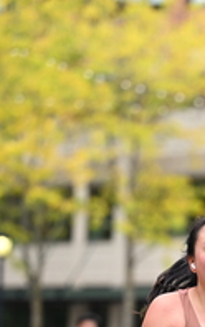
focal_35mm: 339
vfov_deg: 6.2
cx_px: 277
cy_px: 362
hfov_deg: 3.9
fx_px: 3026
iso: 640
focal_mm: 120
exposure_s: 1/1600
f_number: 2.8
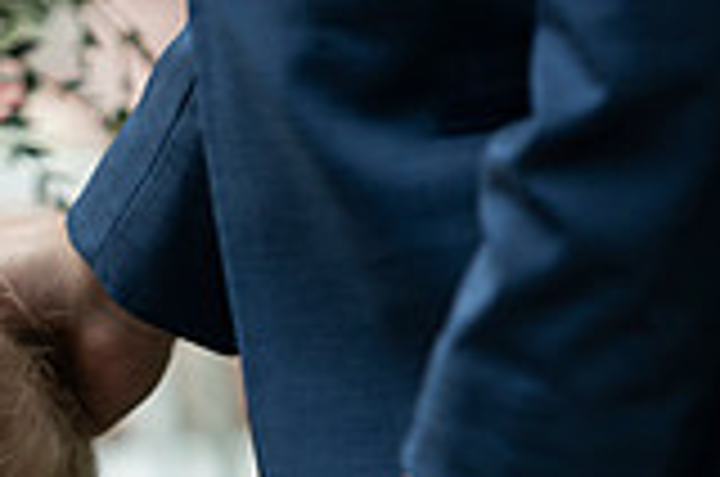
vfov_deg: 1.9
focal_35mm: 727
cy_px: 763
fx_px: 14511
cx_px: -45
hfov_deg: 2.8
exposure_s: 1/160
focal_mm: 200
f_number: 2.8
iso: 320
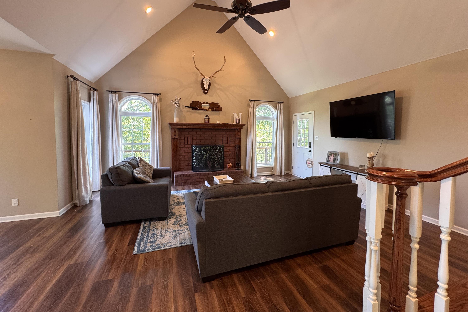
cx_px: 236
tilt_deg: -3.1
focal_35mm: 15
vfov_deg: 77.2
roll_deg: +0.6
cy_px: 142
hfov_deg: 100.4
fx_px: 195
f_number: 2.2
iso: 250
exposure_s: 1/60
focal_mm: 2.22
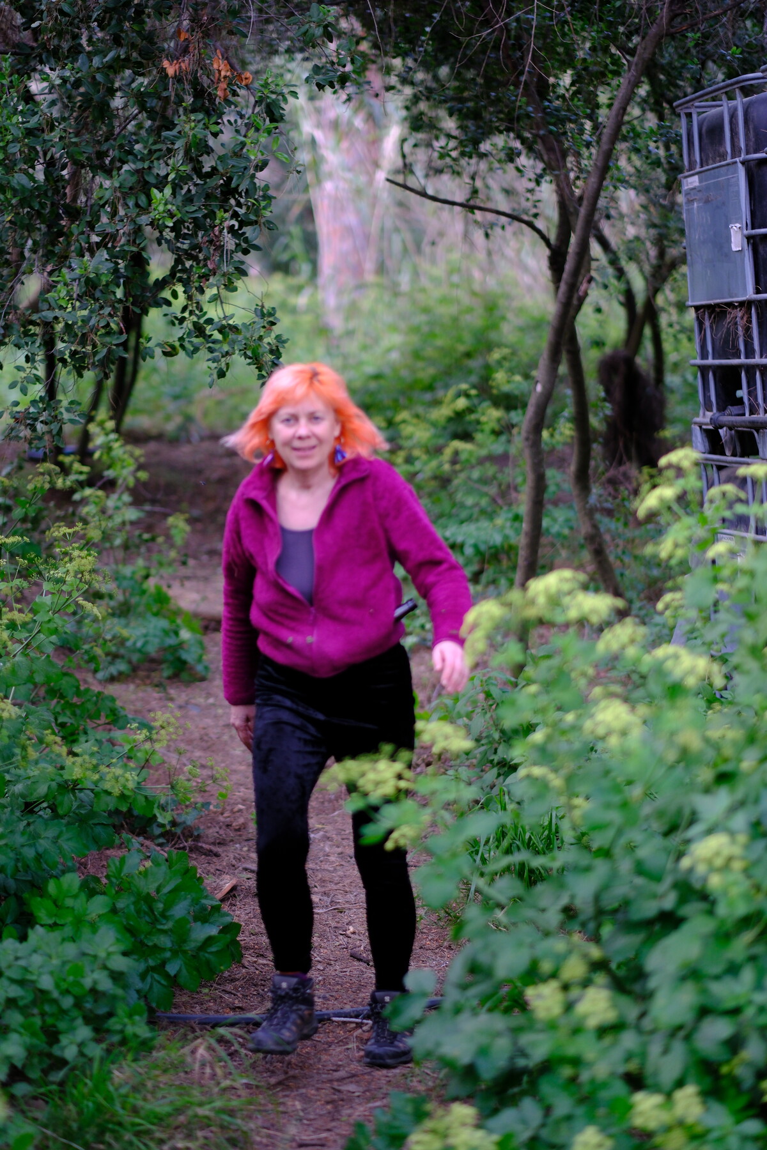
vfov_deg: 24.2
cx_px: 384
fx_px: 2684
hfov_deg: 16.3
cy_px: 575
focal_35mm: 84
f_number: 1.2
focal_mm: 56
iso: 500
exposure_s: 1/500
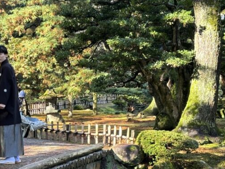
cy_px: 118
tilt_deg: -3.1
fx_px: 676
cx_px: 30
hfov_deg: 18.6
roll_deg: +1.3
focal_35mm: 104
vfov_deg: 14.2
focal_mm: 5.96
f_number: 1.6
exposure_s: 1/121
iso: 50
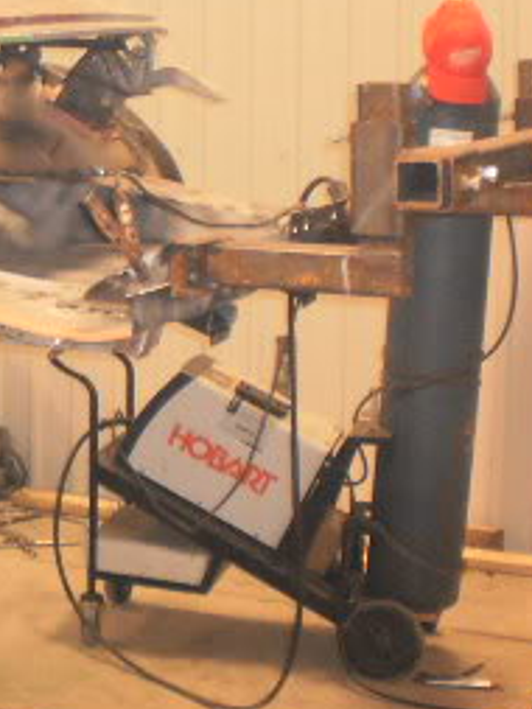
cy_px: 143
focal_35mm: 91
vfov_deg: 21.3
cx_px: -280
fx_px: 1863
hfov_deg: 15.0
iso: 320
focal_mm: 6.3
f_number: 3.1
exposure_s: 1/30
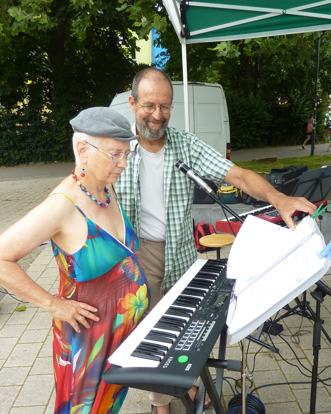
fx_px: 392
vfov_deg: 55.6
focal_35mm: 32
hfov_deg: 45.8
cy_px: 224
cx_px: 169
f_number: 3.3
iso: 80
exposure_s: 1/100
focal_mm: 4.1
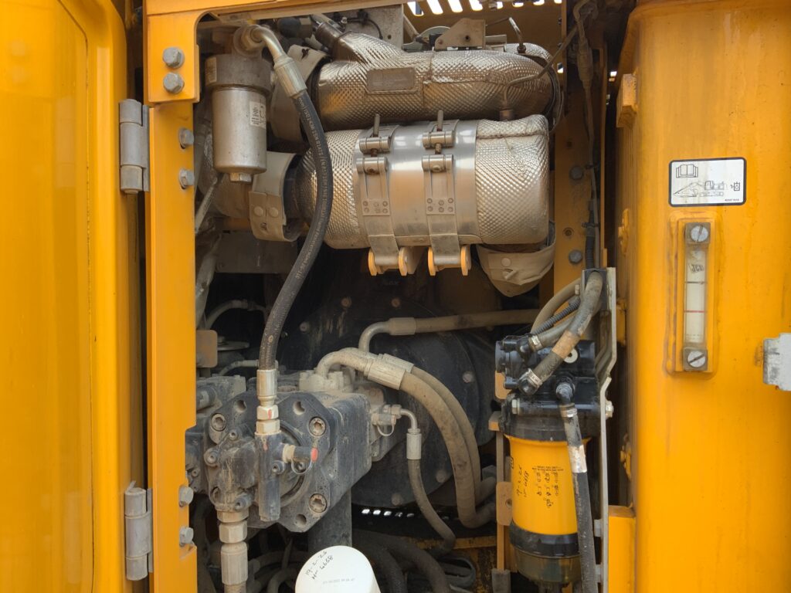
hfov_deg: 61.7
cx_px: 396
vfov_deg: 48.2
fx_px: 663
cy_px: 296
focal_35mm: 29
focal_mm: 3
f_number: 1.8
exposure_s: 1/122
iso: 64
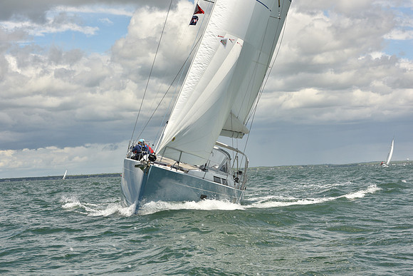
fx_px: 975
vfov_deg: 16.1
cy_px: 138
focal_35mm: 85
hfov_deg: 23.9
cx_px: 206
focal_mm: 85
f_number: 11
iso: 320
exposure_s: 1/800
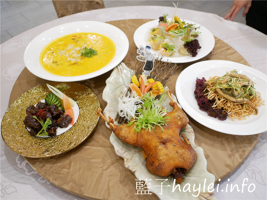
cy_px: 100
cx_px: 134
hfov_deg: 60.0
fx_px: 231
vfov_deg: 46.8
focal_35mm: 30
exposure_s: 1/60
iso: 640
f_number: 1.7
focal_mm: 15
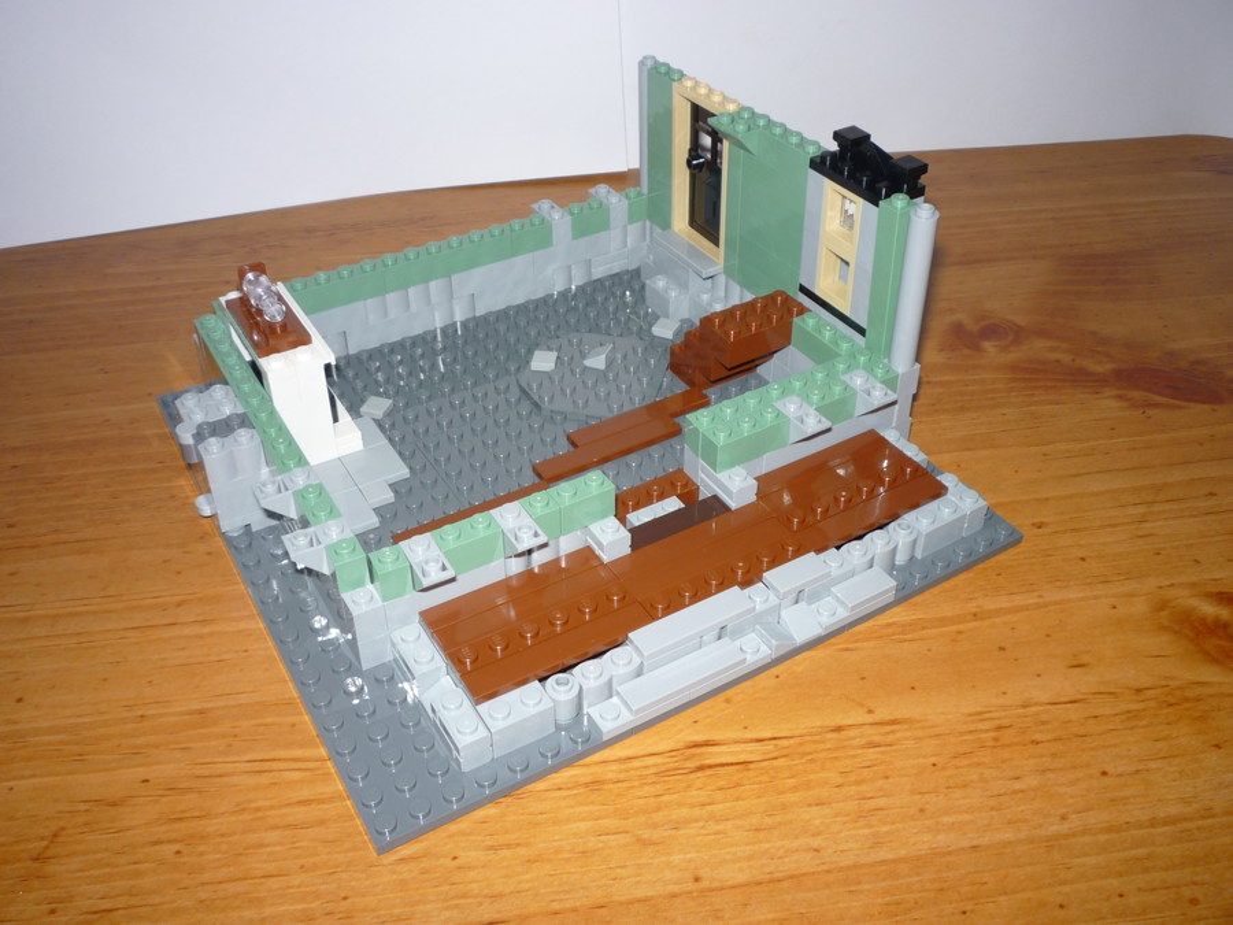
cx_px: 616
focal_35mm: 32
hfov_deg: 56.8
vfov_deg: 44.2
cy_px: 462
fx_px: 1140
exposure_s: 1/30
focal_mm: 5.2
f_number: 3.3
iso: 100
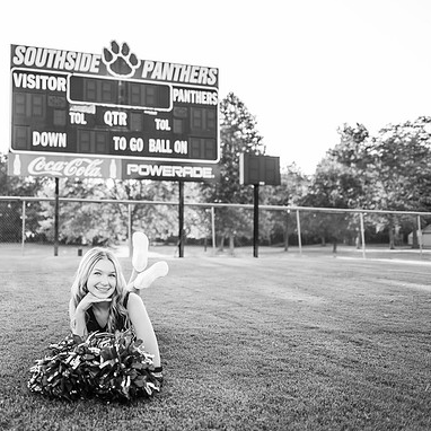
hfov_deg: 51.2
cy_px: 214
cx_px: 131
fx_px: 437
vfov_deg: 52.5
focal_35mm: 31
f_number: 2
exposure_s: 1/500
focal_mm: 24
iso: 125
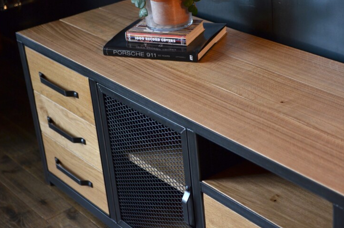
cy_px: 111
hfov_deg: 25.7
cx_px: 176
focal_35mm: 79
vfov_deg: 17.2
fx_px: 753
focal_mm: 50
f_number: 2.8
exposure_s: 1/100
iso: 800
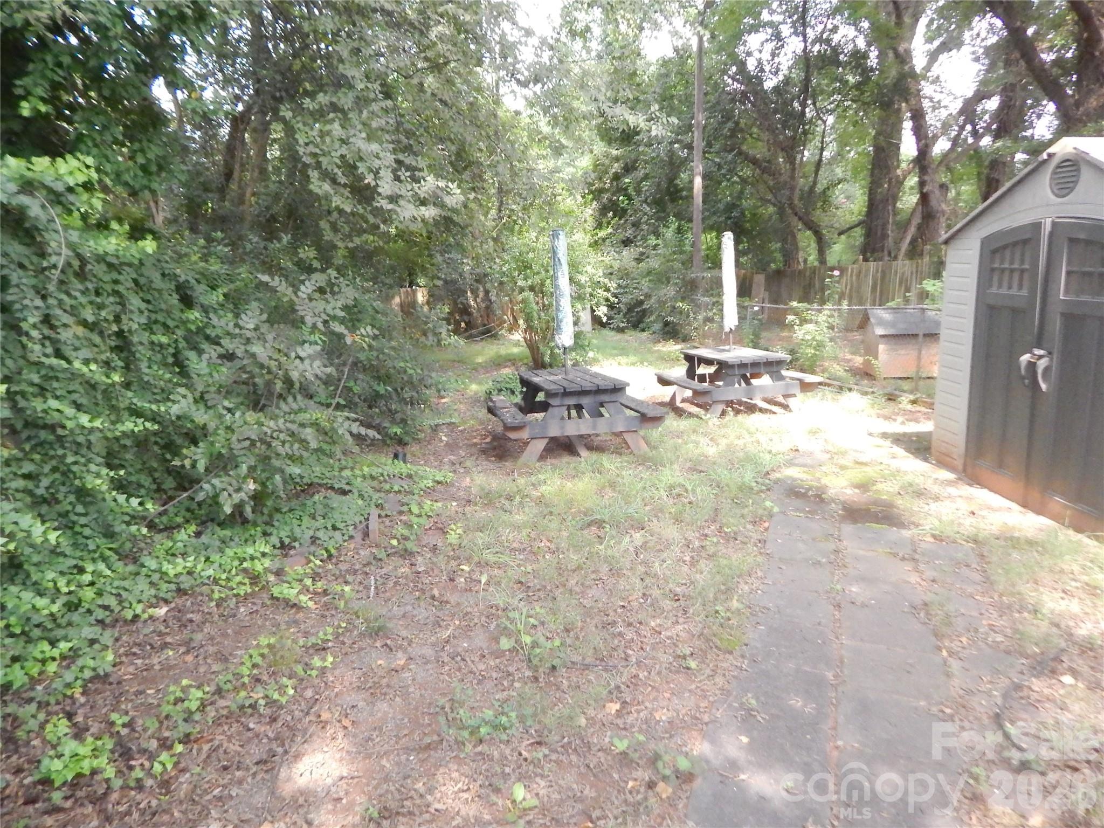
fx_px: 734
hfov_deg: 73.9
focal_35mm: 23
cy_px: 414
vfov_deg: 58.9
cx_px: 552
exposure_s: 1/800
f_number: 3
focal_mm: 4
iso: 1600
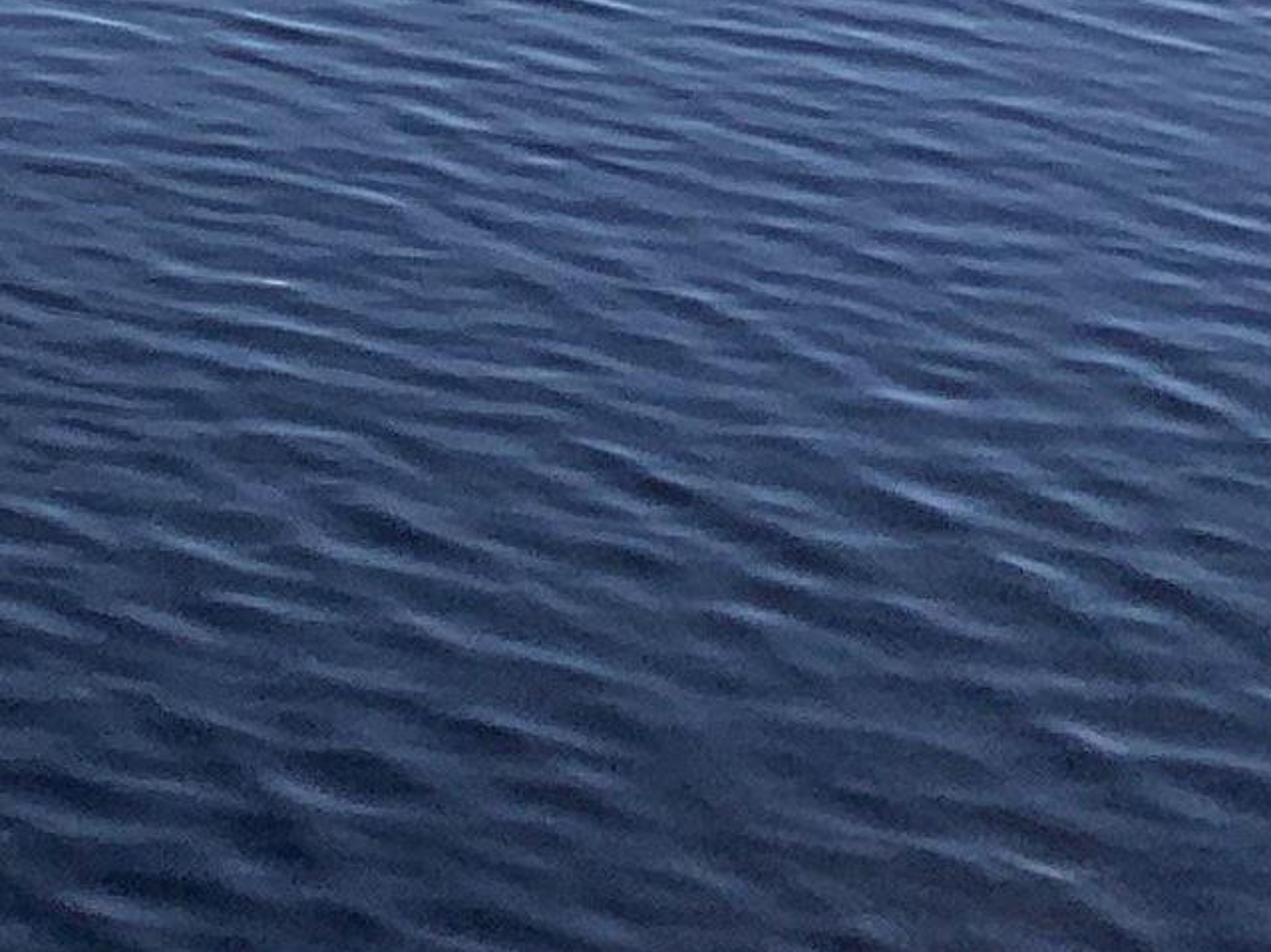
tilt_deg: -2.6
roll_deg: -0.2
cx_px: -971
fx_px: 4589
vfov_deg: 10.4
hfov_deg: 14.1
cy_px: -1250
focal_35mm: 125
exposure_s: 1/4274
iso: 25
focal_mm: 4.25
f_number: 1.8
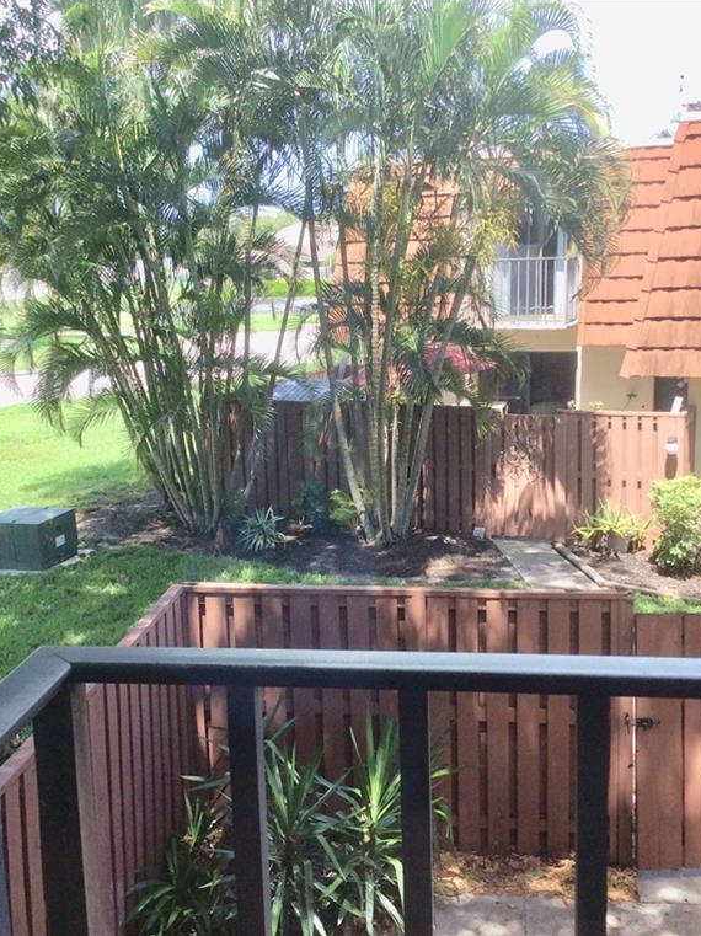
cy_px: 467
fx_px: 1162
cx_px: 315
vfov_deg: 43.9
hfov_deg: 33.5
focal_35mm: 43
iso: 32
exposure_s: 1/376
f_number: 2.4
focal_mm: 3.3
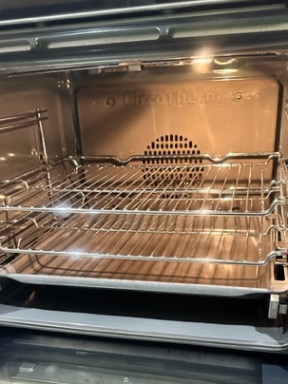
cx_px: 143
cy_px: 289
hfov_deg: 37.7
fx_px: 422
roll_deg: +2.5
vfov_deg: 47.1
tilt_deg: -25.1
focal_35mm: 38
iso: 640
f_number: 1.78
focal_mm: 6.86
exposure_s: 1/50
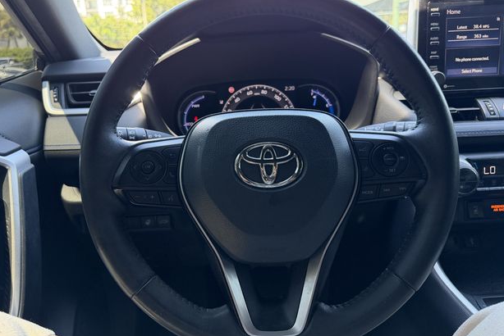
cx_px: 248
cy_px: 156
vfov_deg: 49.6
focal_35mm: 26
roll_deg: +4.4
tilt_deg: -16.5
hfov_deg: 69.4
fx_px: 364
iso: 200
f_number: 1.78
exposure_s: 1/105
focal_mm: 6.76
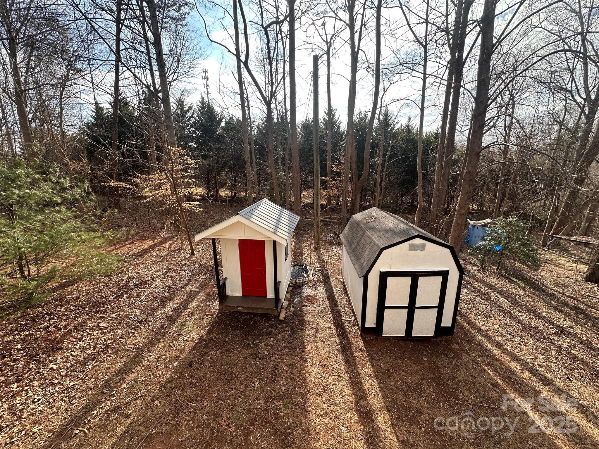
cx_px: 300
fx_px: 242
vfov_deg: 85.7
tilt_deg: -14.1
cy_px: 224
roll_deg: +0.5
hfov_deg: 102.1
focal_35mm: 14
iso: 40
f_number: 2.2
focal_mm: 2.22
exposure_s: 1/567
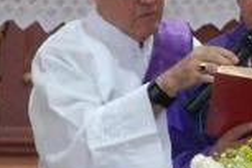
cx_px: 234
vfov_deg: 2.1
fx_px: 4480
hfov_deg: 3.2
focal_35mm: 640
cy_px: 93
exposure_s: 1/15
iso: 1600
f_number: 4.8
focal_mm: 102
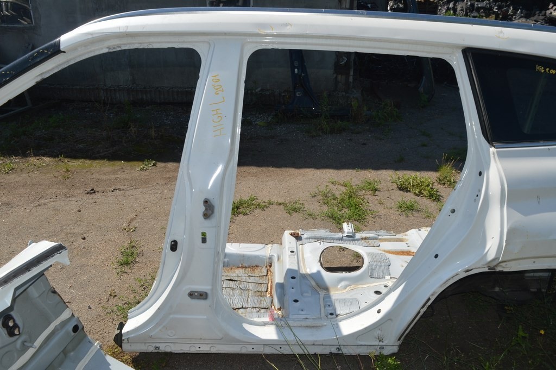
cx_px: 278
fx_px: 463
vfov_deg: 43.5
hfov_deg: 62.0
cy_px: 185
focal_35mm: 30
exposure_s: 1/200
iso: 100
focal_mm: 20
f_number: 10
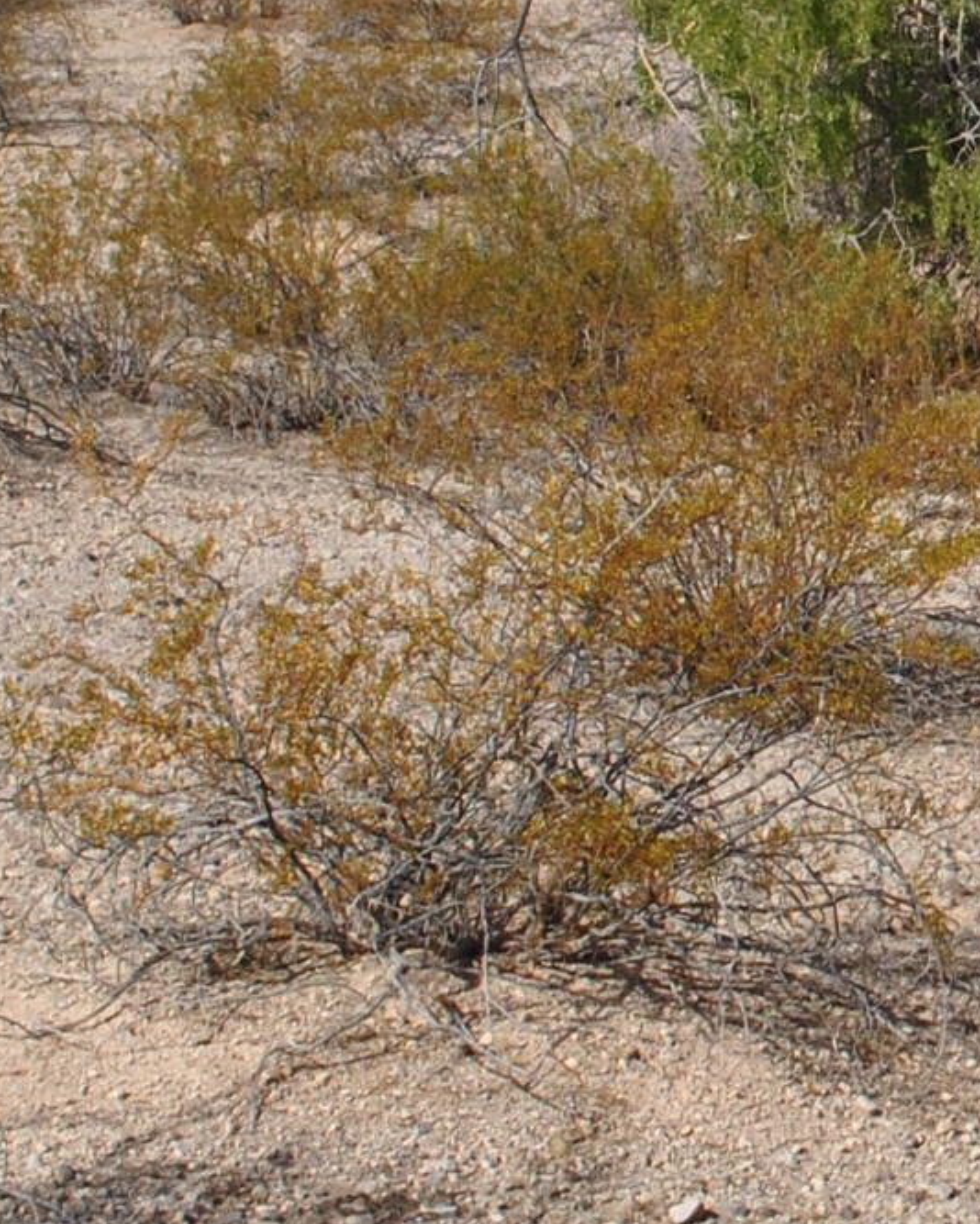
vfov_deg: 13.0
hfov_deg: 10.0
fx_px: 5327
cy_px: 196
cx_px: 1681
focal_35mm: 147
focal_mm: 24
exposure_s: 1/250
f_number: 10
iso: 110
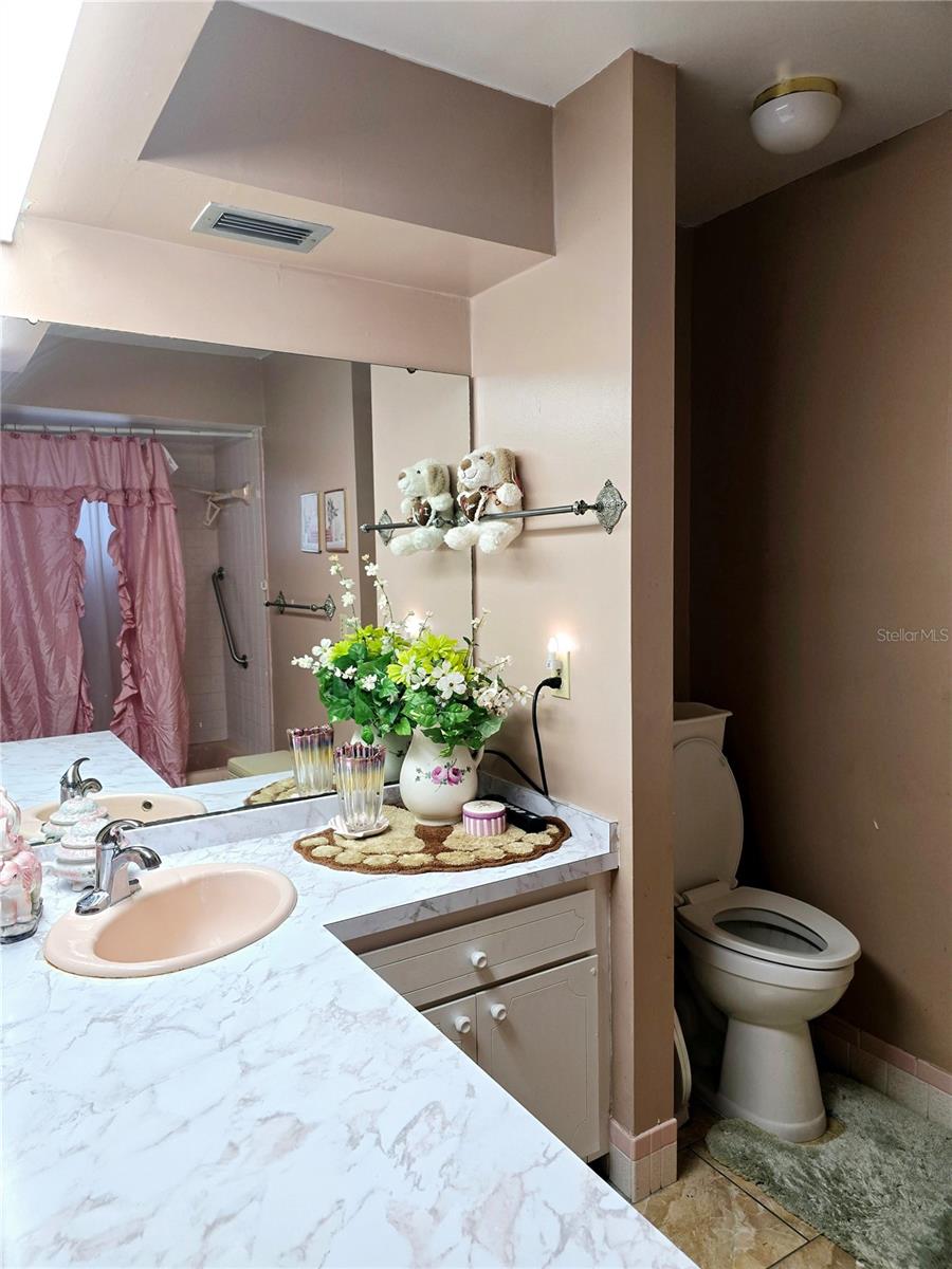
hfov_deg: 58.9
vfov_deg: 73.9
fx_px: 843
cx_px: 476
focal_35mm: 23
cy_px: 634
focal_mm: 6.3
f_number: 1.7
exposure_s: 1/120
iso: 80
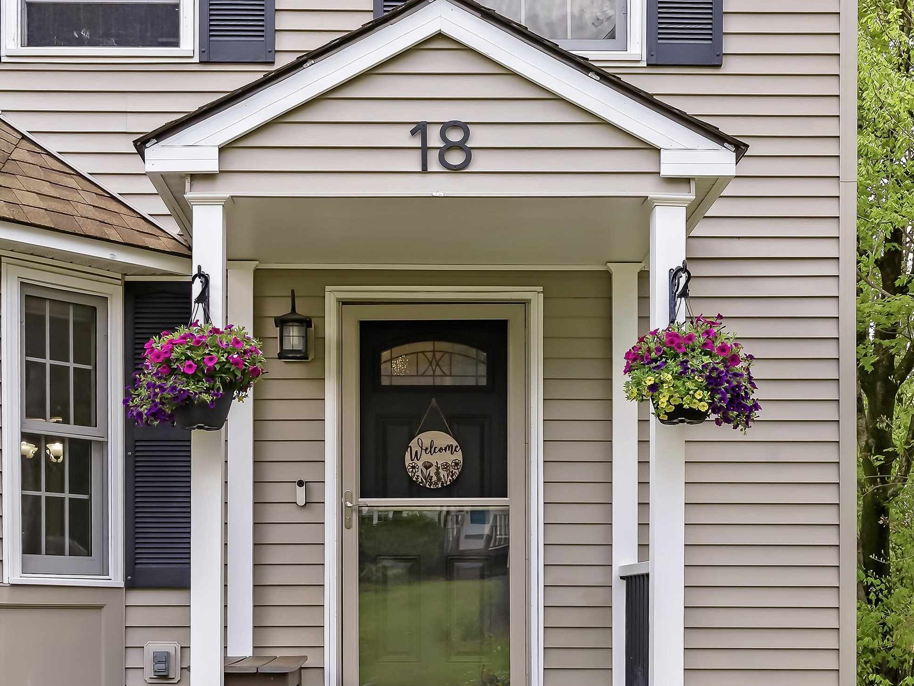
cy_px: 437
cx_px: 422
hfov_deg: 36.1
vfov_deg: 27.4
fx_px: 1400
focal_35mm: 53
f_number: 9
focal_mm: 35
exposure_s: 1/250
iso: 800
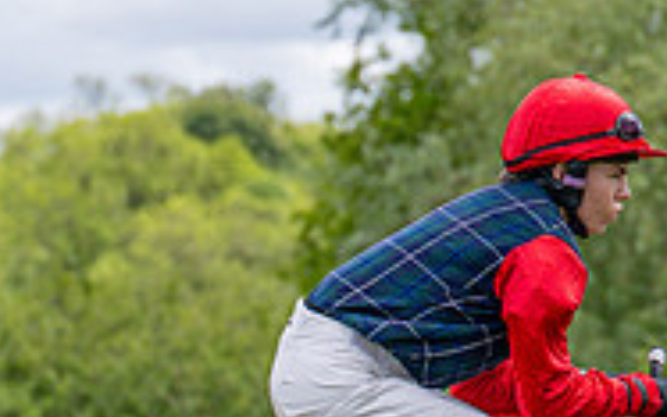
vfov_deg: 3.4
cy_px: 788
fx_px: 7037
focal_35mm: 387
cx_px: 213
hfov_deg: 5.4
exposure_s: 1/2500
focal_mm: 70
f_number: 2.8
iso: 200
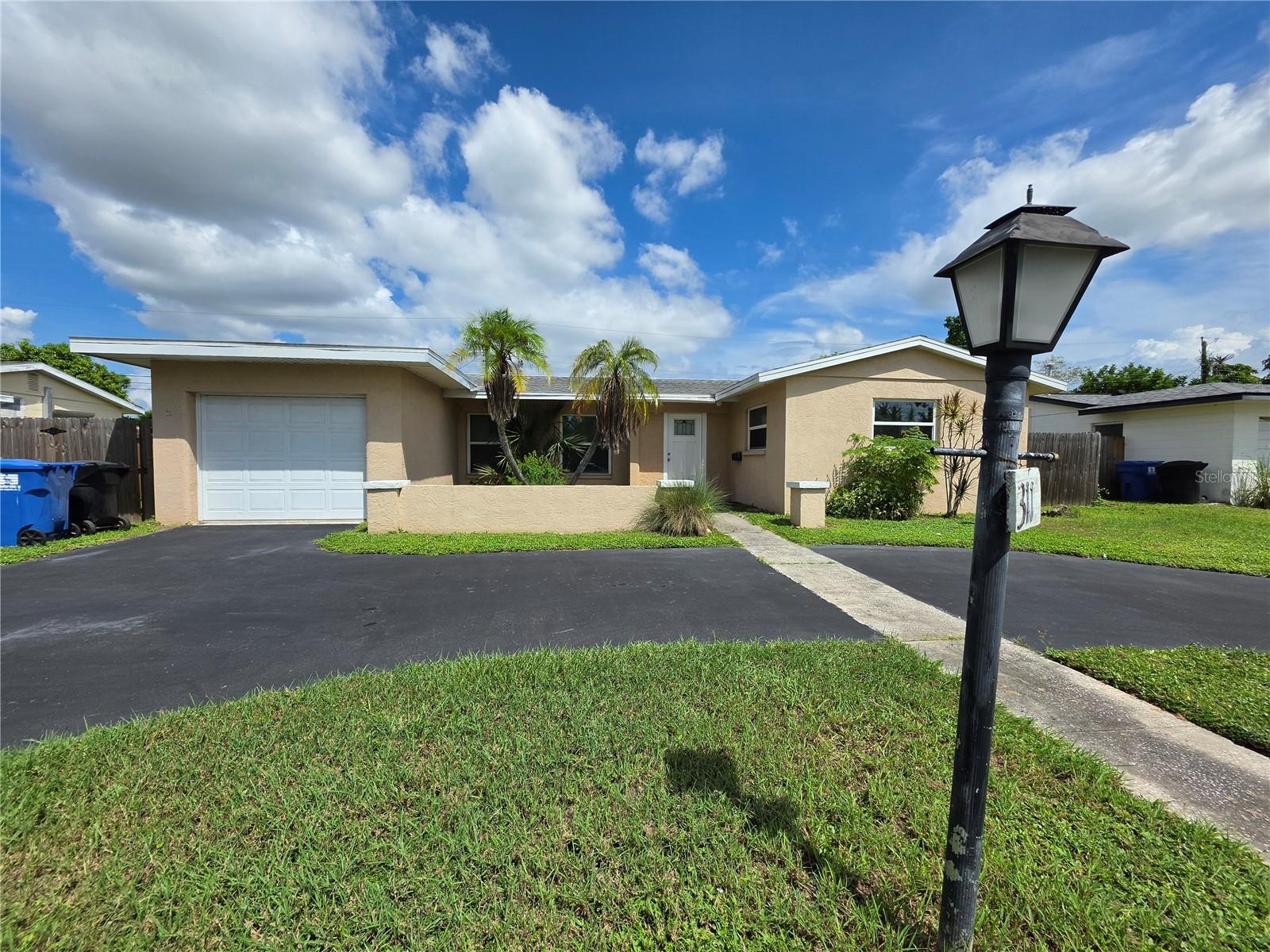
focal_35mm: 13
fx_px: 477
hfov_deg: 106.2
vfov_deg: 89.9
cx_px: 635
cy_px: 476
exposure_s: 1/3001
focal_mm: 2.2
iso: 32
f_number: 1.9
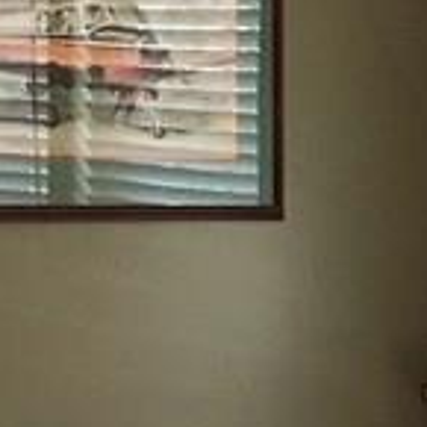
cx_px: 727
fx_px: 2526
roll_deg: -0.7
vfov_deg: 9.5
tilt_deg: -6.2
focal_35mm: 181
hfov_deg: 9.3
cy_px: 492
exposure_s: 1/30
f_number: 2.2
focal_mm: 4.15
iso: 40
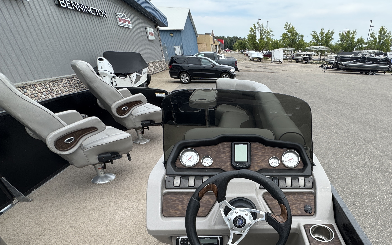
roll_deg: -1.9
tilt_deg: -34.8
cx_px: 267
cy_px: 204
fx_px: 224
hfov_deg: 79.0
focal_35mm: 21
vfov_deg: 52.7
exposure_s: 1/749
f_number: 2.2
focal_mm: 2.22
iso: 50
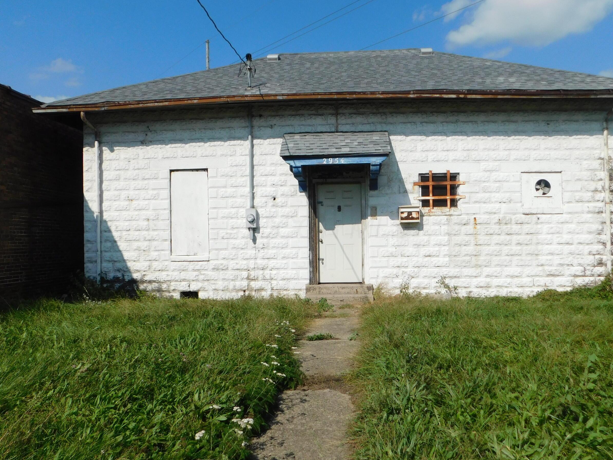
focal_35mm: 29
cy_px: 227
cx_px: 332
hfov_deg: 61.6
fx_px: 514
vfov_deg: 48.2
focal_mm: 4
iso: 125
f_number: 6
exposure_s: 1/800
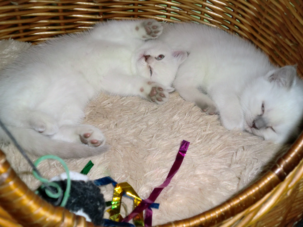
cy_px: 114
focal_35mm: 36
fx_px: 315
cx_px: 152
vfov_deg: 39.7
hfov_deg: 51.4
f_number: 3.1
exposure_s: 1/50
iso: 250
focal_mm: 6.51
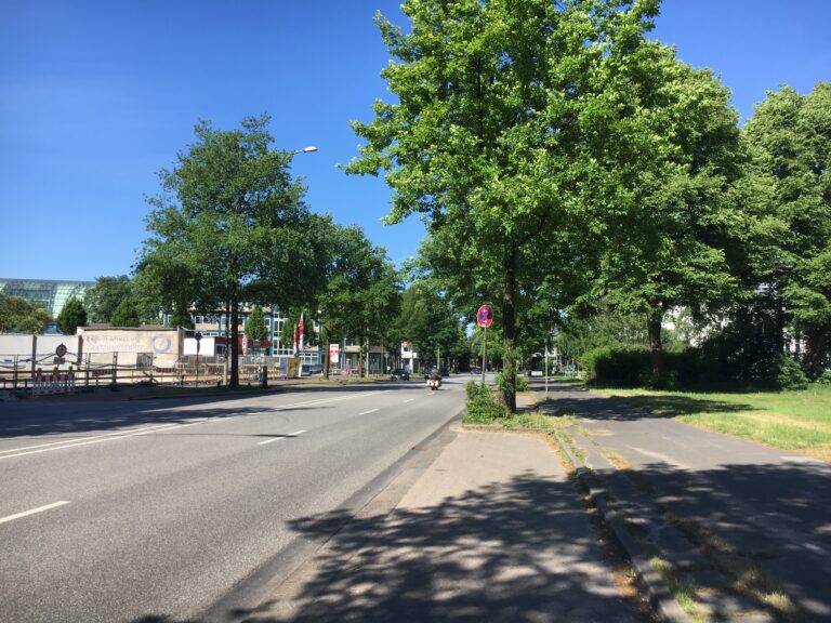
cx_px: 416
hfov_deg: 61.7
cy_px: 312
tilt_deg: +3.8
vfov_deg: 48.2
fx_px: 696
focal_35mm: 29
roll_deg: -1.3
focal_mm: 4.15
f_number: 2.2
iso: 25
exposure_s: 1/927
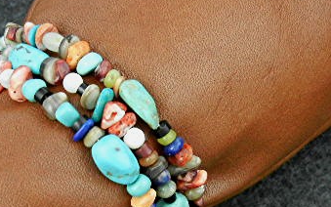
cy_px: 157
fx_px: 1065
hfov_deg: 17.6
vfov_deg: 11.1
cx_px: 113
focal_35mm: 118
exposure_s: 1/5.3
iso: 200
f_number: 4
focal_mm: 10.6
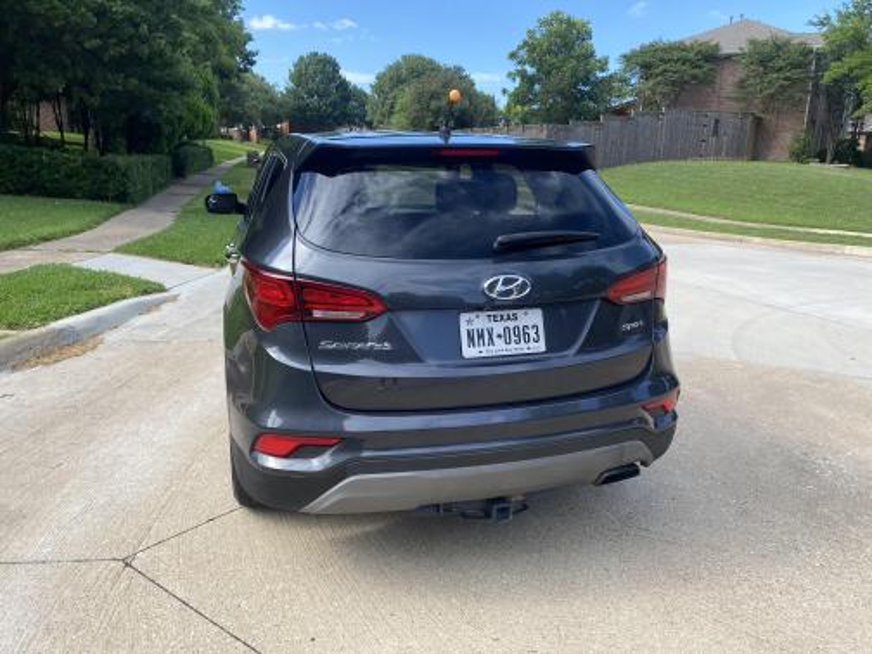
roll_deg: -2.6
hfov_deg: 67.3
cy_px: 327
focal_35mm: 26
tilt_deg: -13.8
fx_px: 655
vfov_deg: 53.1
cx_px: 436
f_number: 1.8
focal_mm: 4.25
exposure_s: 1/919
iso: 32
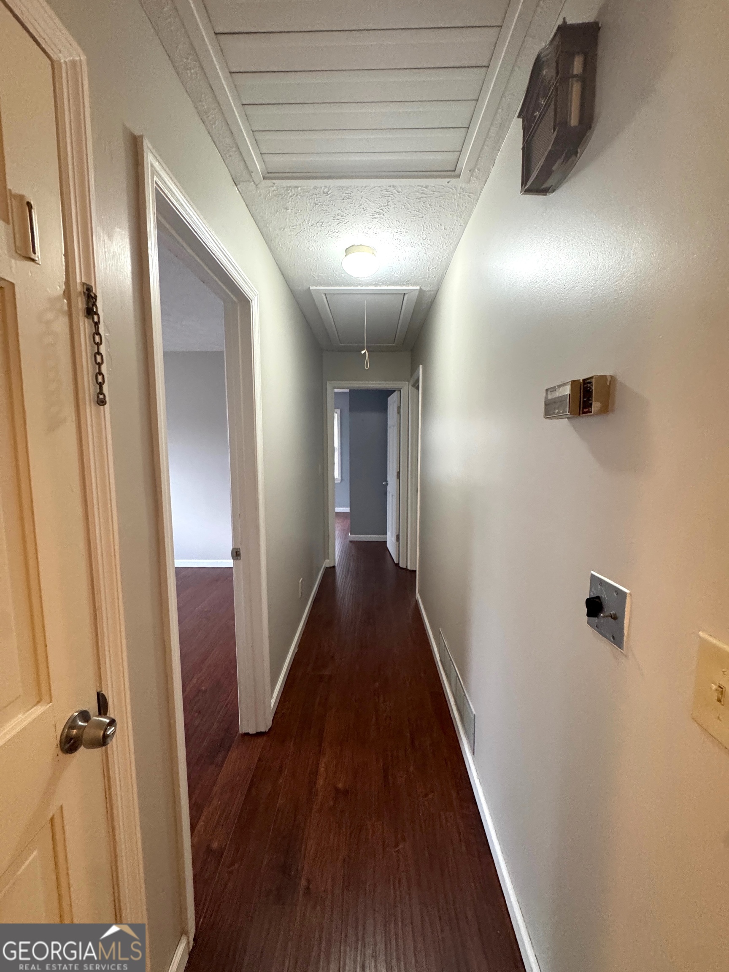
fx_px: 393
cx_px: 364
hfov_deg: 85.7
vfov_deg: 102.1
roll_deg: -0.7
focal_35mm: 14
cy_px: 486
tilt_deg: -5.3
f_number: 2.2
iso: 500
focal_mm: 2.22
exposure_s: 1/60
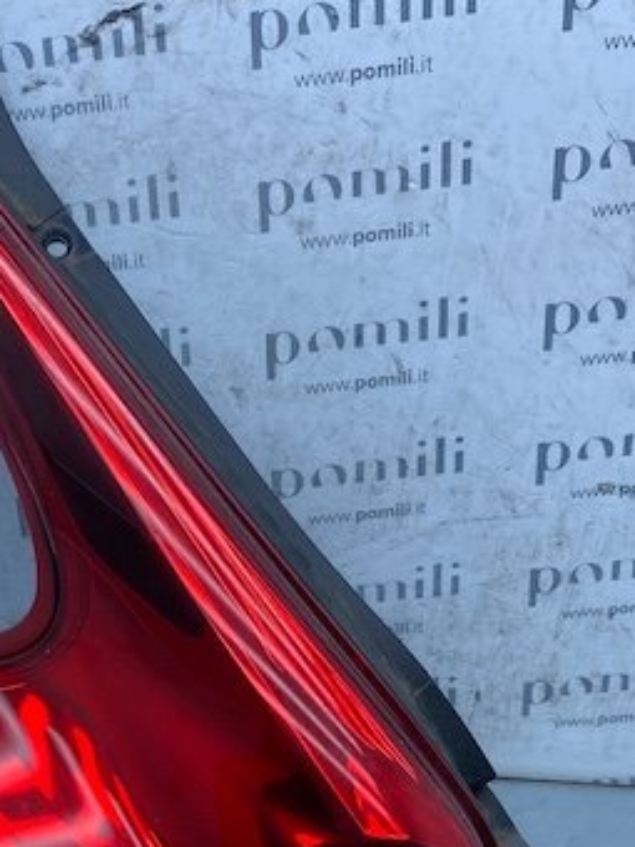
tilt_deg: -30.4
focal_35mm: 49
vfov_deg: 37.4
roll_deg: -3.5
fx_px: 1198
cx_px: 95
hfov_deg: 28.8
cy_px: 693
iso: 32
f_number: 1.8
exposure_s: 1/772
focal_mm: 4.25
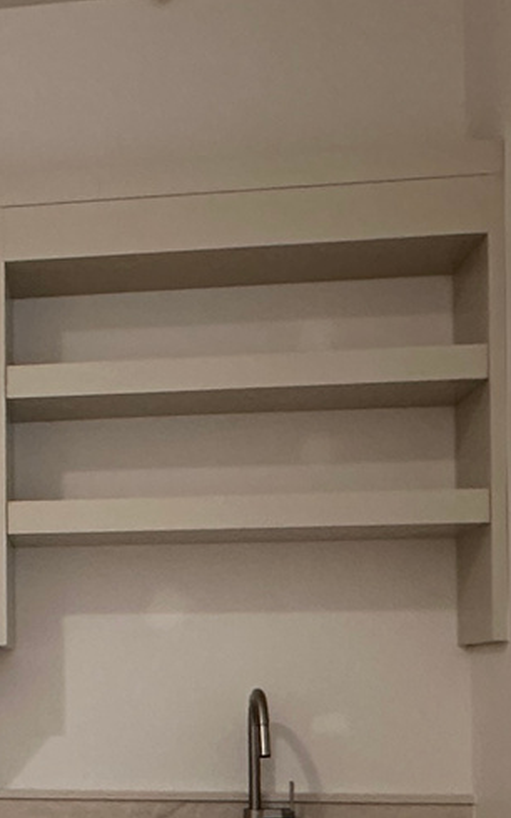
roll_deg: +0.3
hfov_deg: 19.3
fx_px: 1382
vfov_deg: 31.9
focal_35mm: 62
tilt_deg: +1.0
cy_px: 676
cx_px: -155
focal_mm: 2.22
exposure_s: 1/60
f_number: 2.2
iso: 400
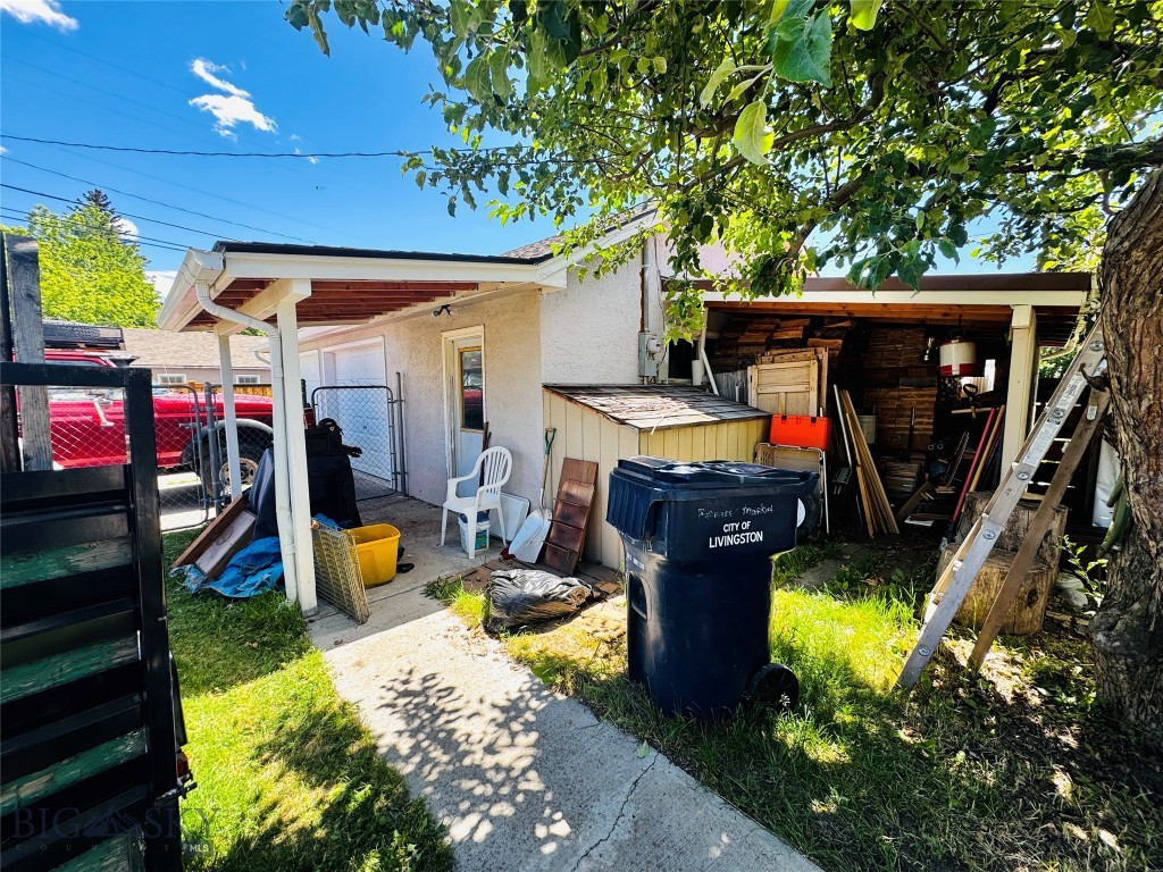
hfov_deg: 102.1
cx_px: 582
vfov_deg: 85.7
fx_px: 470
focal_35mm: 14
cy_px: 436
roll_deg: -0.1
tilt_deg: -6.5
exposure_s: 1/276
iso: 40
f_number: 2.2
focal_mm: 2.22
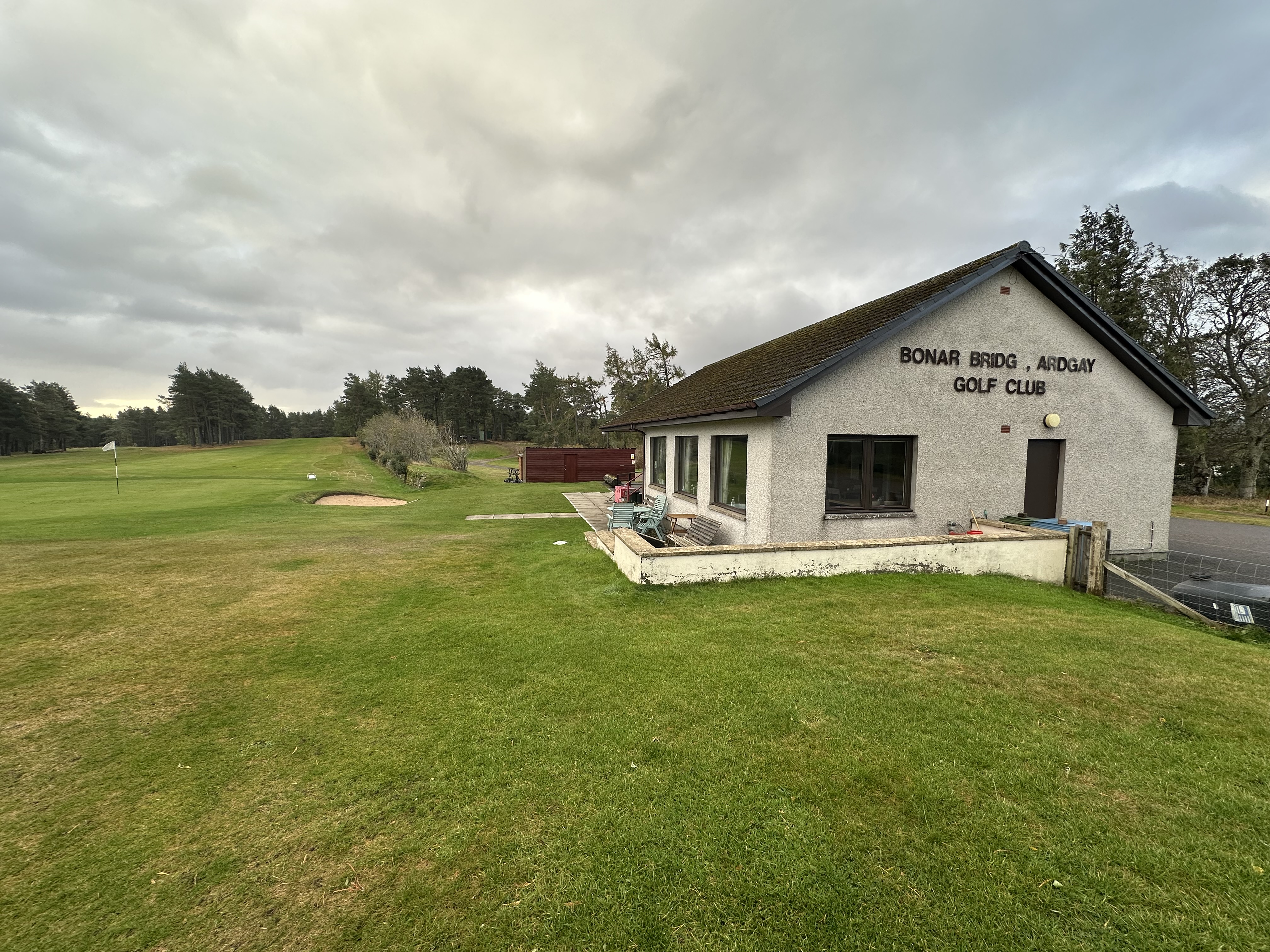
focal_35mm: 14
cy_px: 476
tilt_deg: -3.1
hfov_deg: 102.1
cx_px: 635
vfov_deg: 85.7
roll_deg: -0.7
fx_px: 514
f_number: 2.2
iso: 40
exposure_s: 1/169
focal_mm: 2.22
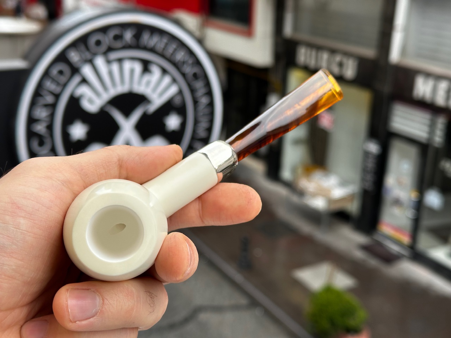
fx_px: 625
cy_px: 169
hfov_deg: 39.7
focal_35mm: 48
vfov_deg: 30.3
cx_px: 226
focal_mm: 6.86
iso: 50
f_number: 1.78
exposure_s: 1/199
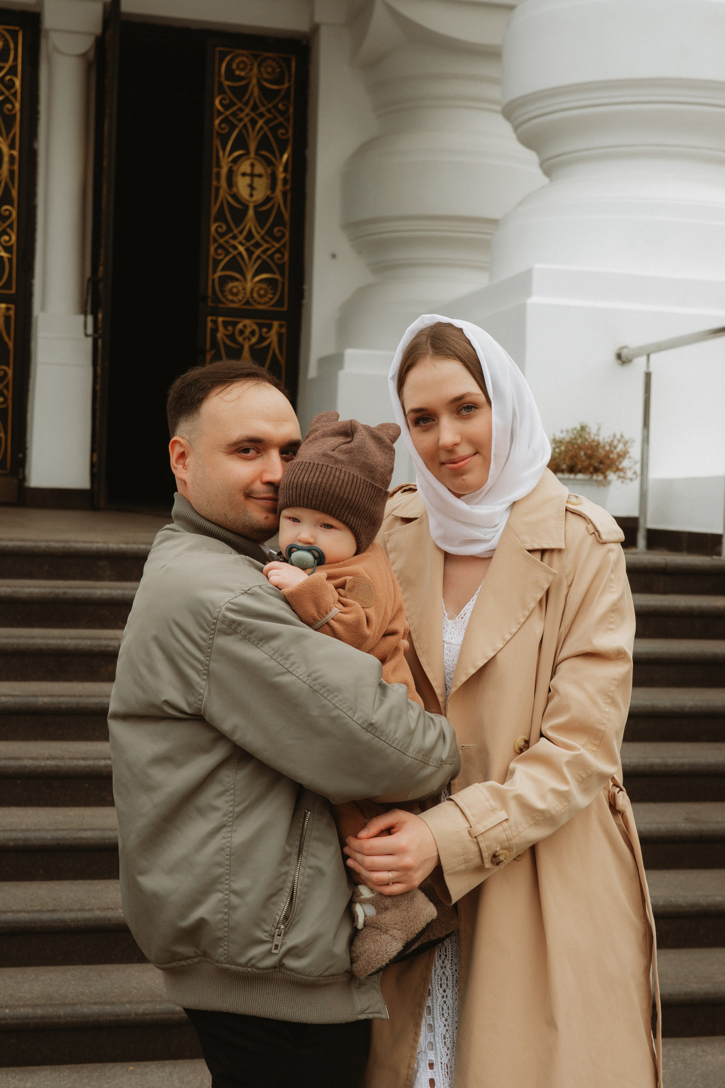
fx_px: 1541
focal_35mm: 51
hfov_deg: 26.5
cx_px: 362
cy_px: 544
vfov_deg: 38.9
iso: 160
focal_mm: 34
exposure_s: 1/320
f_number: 5
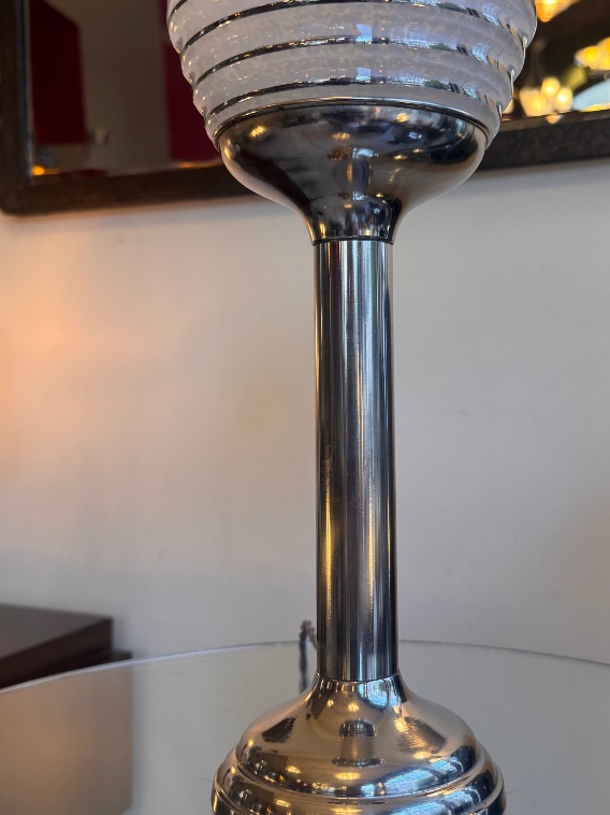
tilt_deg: +3.0
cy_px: 355
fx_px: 893
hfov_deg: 37.6
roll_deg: +0.4
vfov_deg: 48.9
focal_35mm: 38
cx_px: 351
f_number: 1.78
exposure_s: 1/100
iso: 100
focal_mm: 6.76
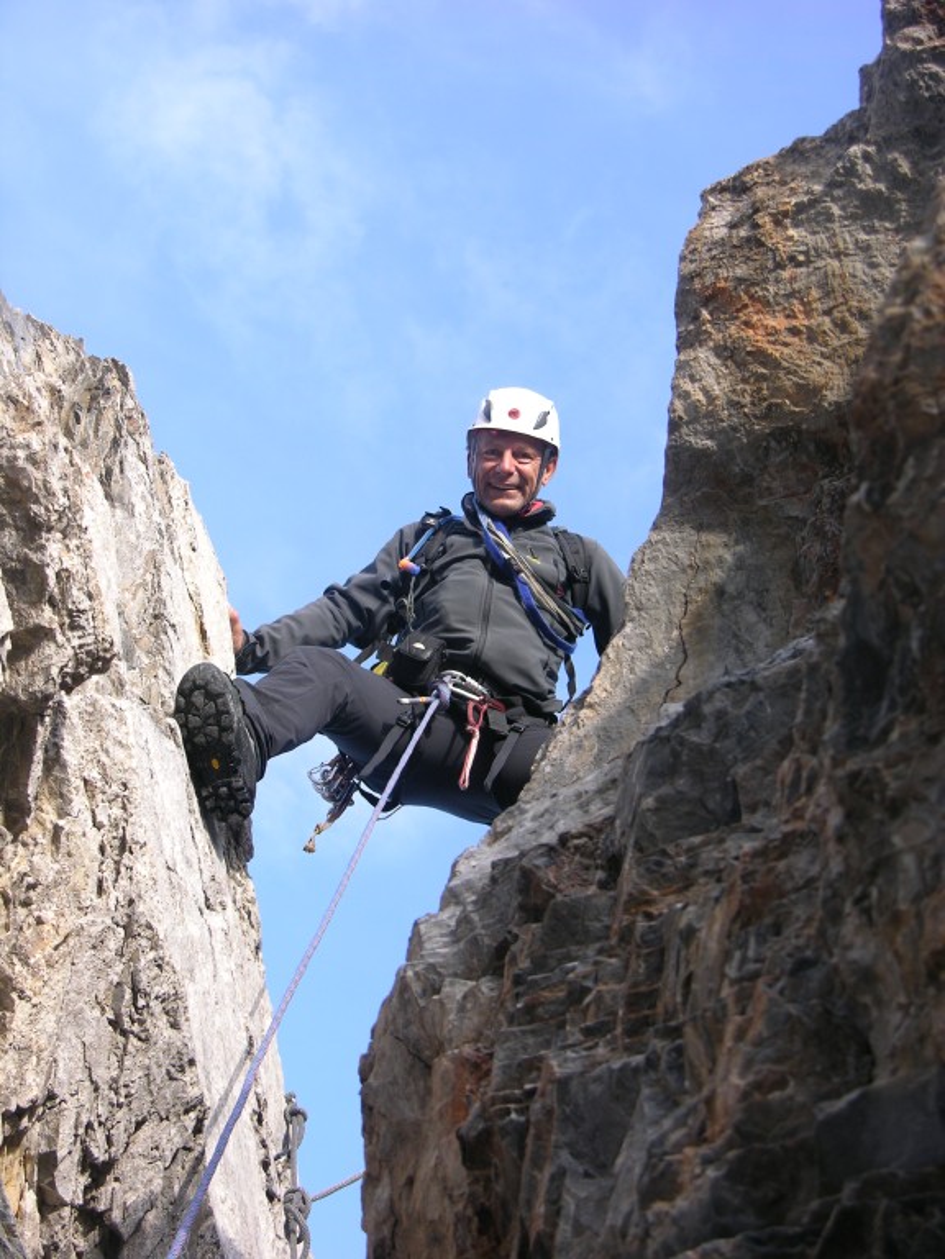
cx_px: 472
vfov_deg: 27.8
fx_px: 2548
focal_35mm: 70
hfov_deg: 21.0
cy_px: 630
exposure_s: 1/76
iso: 50
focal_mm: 17.8
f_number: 3.7
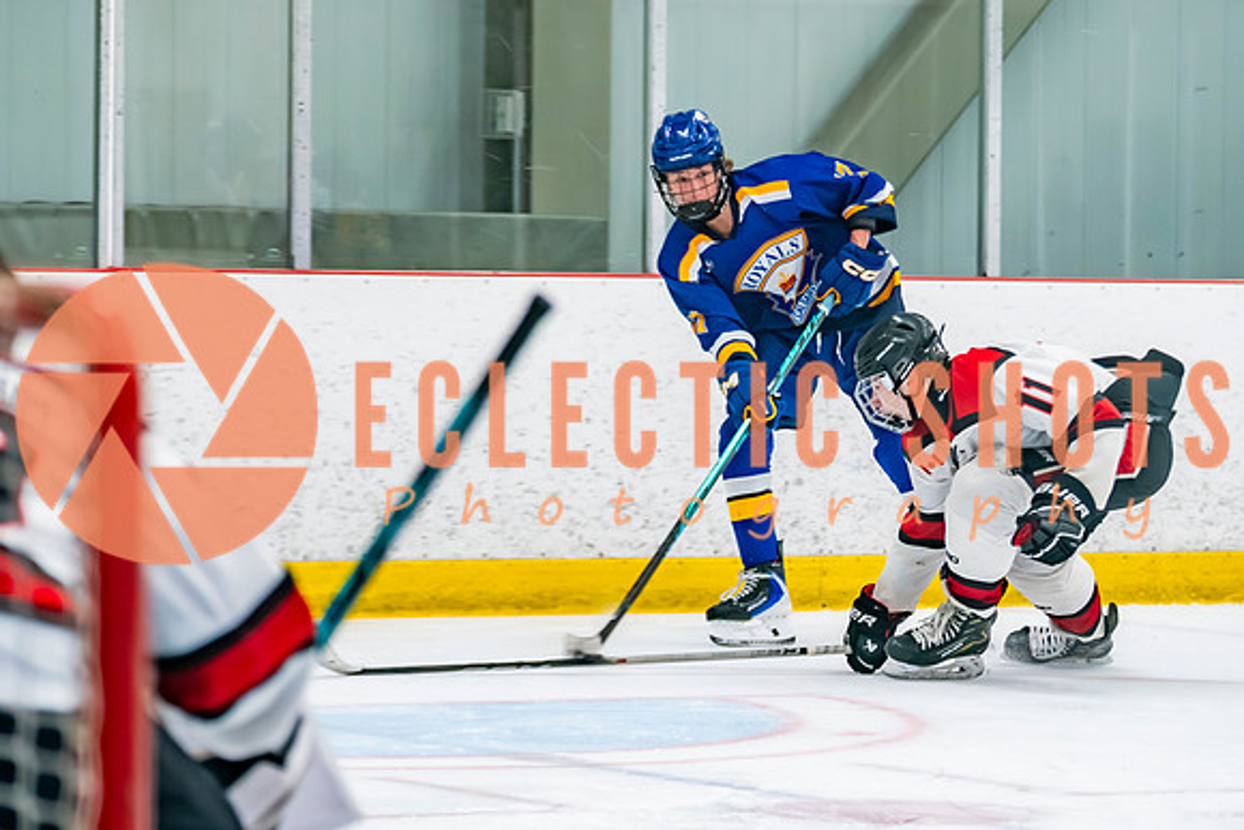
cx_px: 600
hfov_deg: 9.2
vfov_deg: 6.2
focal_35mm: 223
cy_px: 455
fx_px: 7712
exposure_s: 1/640
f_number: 2.8
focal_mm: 130
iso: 2000
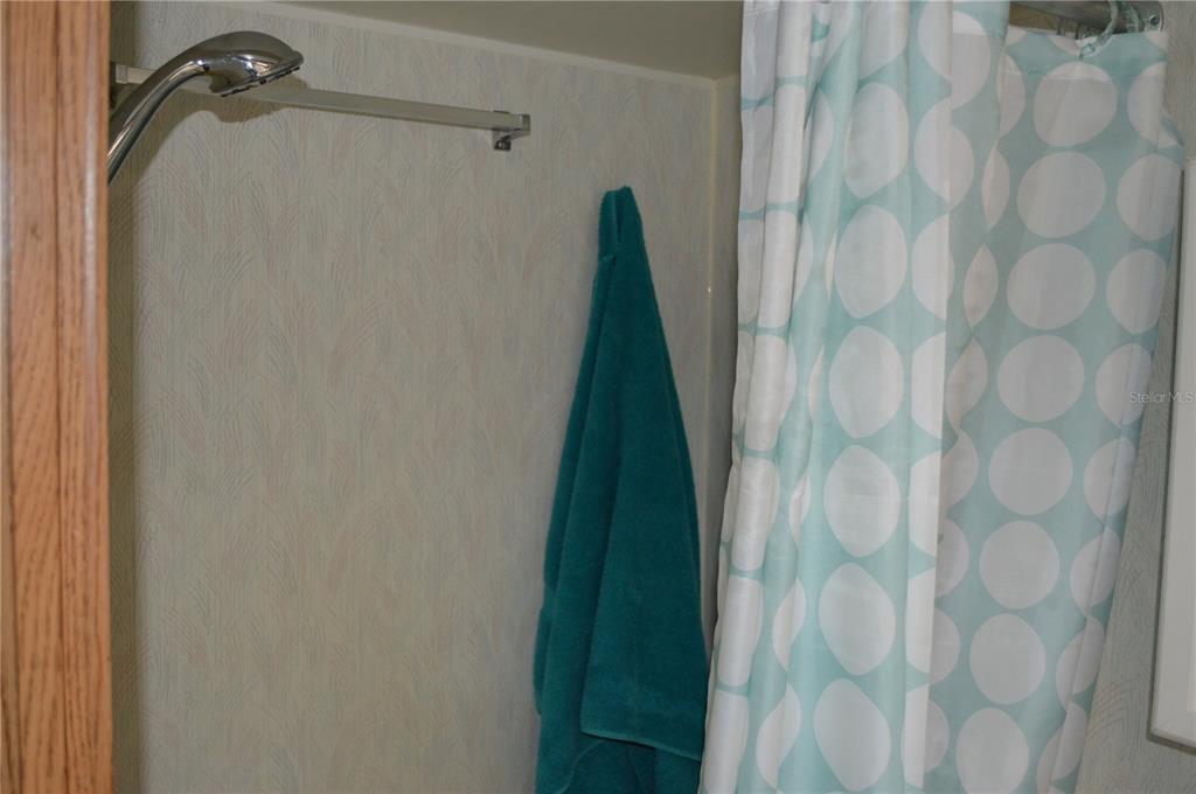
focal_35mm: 33
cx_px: 598
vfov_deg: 39.9
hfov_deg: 57.3
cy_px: 397
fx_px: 1095
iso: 800
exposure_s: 1/60
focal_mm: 22
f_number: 3.8
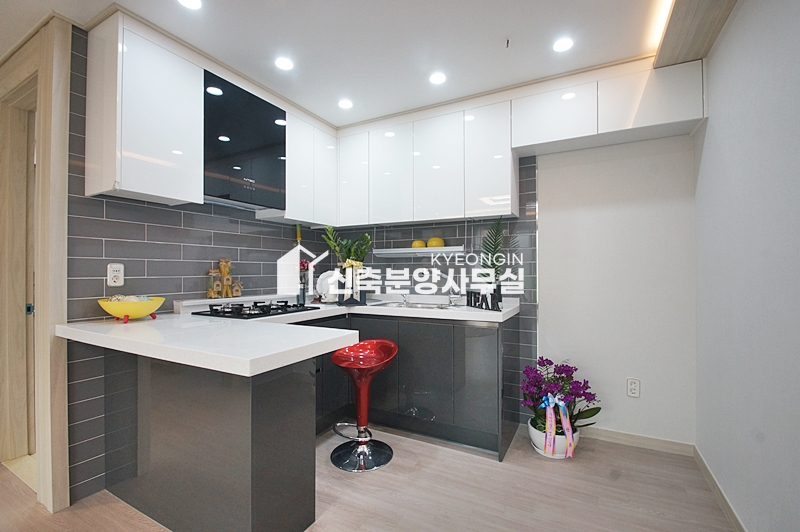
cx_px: 400
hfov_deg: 95.0
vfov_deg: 72.0
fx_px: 366
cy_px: 266
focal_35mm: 16
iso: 800
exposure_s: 1/30
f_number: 9
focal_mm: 11
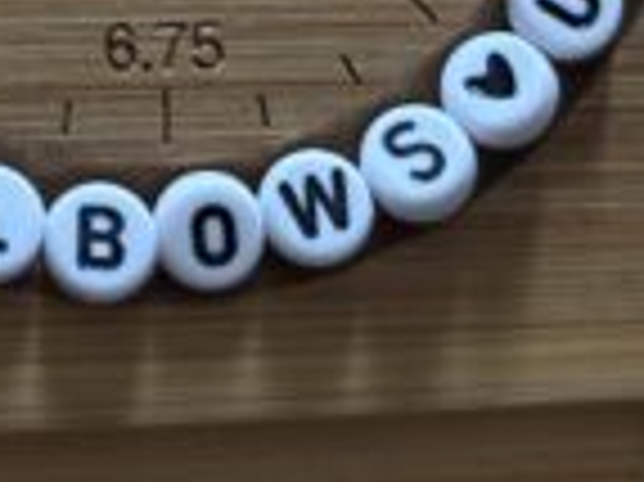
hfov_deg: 17.5
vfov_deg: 12.6
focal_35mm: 109
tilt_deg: -80.5
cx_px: -45
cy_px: -338
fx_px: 2026
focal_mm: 5.96
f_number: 1.6
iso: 500
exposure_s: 1/40
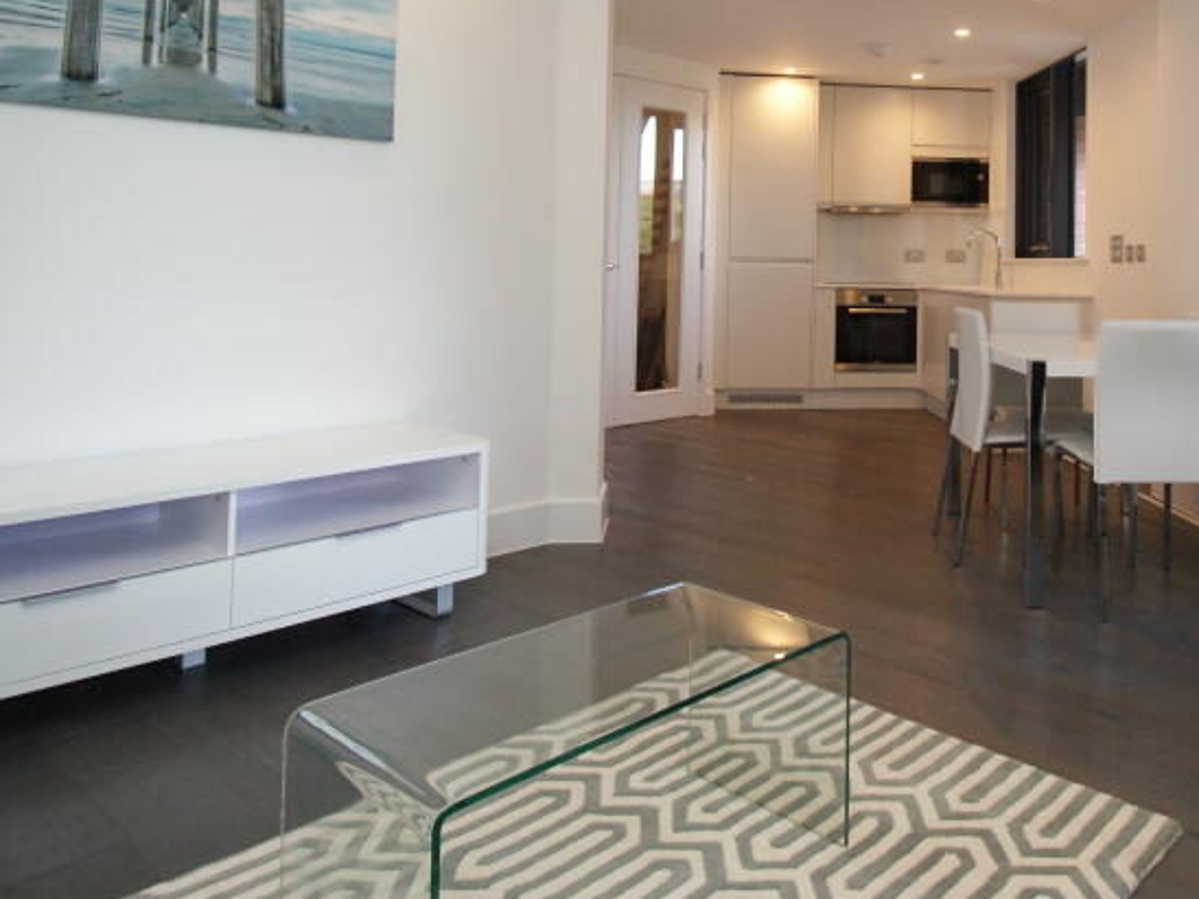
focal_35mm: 27
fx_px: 935
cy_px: 200
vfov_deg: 48.9
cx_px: 823
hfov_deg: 63.3
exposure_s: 1/60
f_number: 5.6
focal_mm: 10
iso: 400
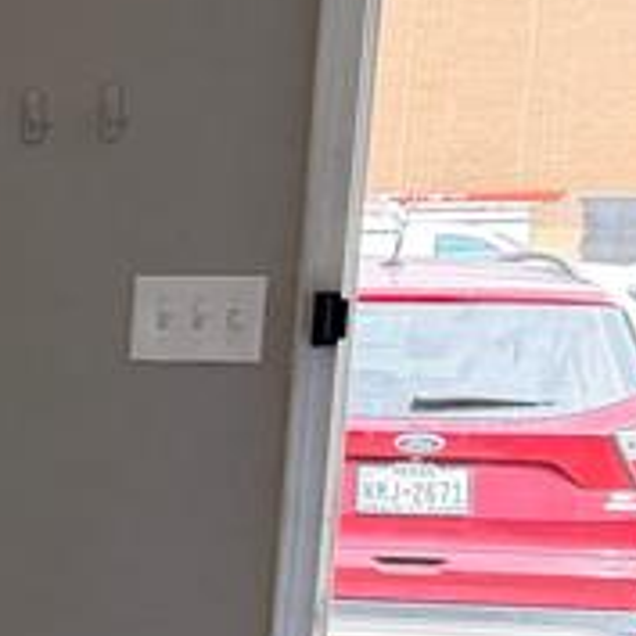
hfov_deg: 10.7
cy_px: 632
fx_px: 2557
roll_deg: +0.7
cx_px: -1153
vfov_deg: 14.0
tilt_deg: -10.6
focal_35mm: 123
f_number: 1.78
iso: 200
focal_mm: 6.76
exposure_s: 1/217
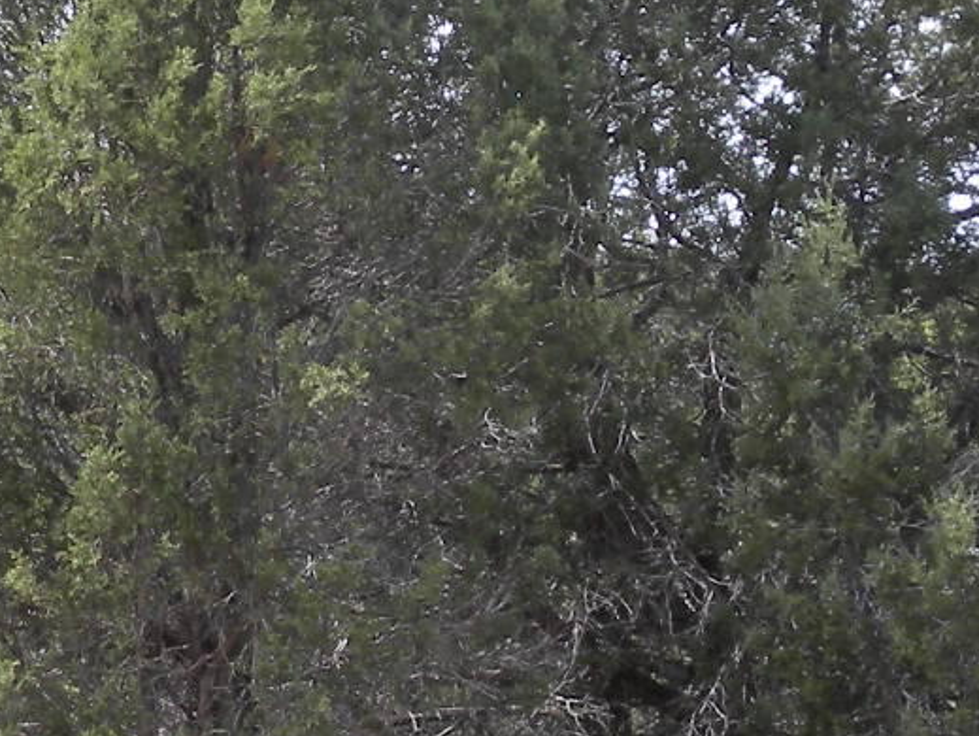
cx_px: 228
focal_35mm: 205
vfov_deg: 7.2
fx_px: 5802
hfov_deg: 9.6
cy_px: 619
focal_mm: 9.3
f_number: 5.6
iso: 80
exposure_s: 1/133
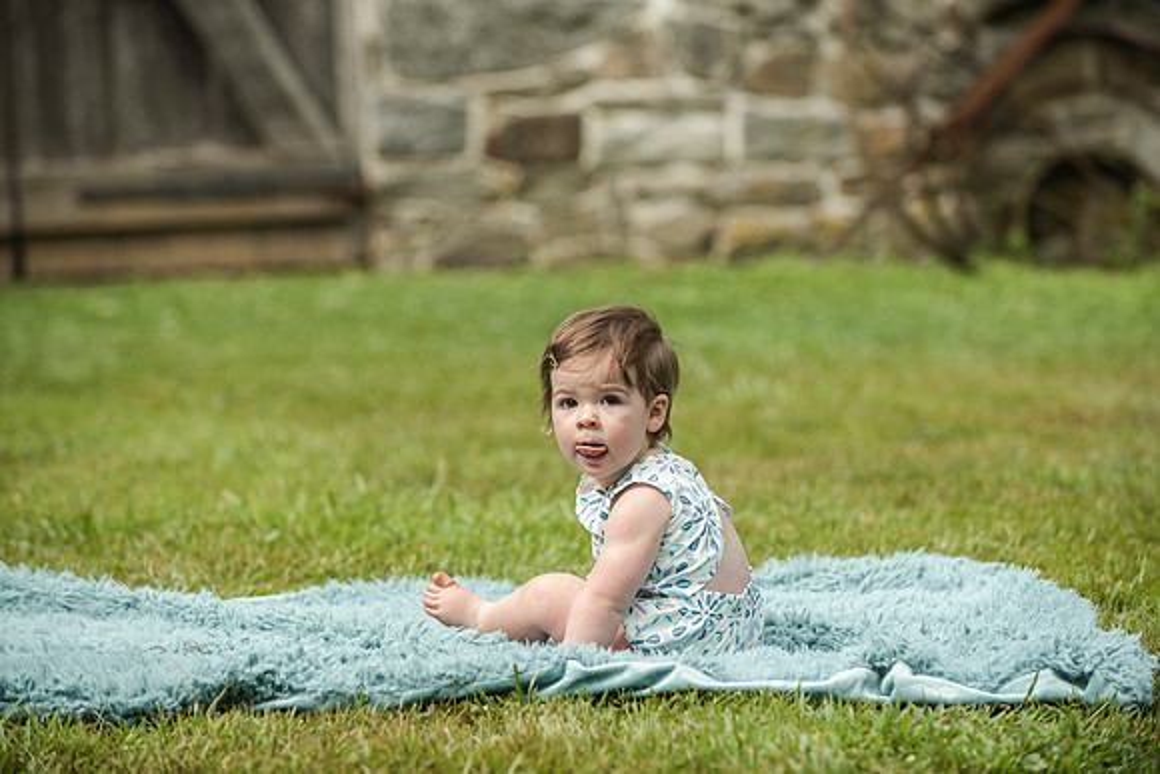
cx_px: 580
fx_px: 4351
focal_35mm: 135
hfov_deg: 15.2
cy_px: 387
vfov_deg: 10.2
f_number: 4
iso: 400
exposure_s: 1/3200
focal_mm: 135
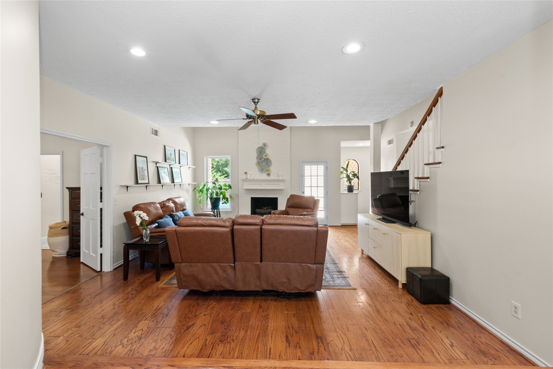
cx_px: 276
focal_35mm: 15
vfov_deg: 77.3
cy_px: 184
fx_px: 230
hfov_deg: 100.4
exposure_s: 1/2
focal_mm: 10
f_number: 11
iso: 320
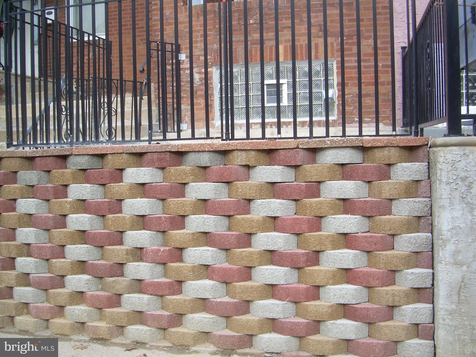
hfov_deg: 49.0
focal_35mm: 38
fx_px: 523
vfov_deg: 37.7
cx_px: 238
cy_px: 178
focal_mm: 6.3
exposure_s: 1/60
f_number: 2.8
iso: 50
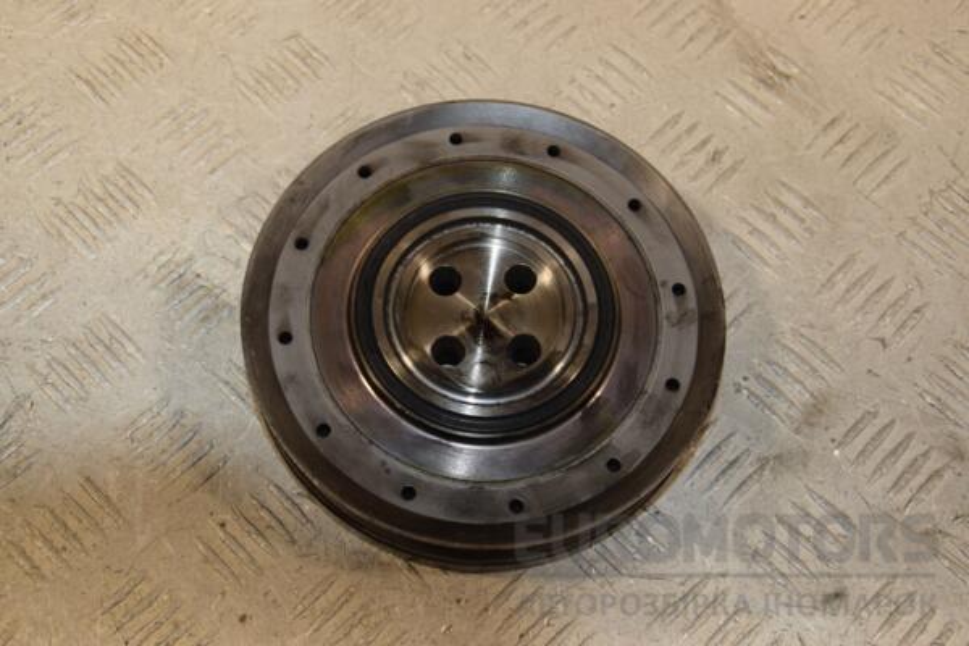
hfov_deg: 35.1
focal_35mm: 57
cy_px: 323
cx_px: 484
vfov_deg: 23.8
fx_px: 1534
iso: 800
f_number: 7.1
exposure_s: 1/200
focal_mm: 38
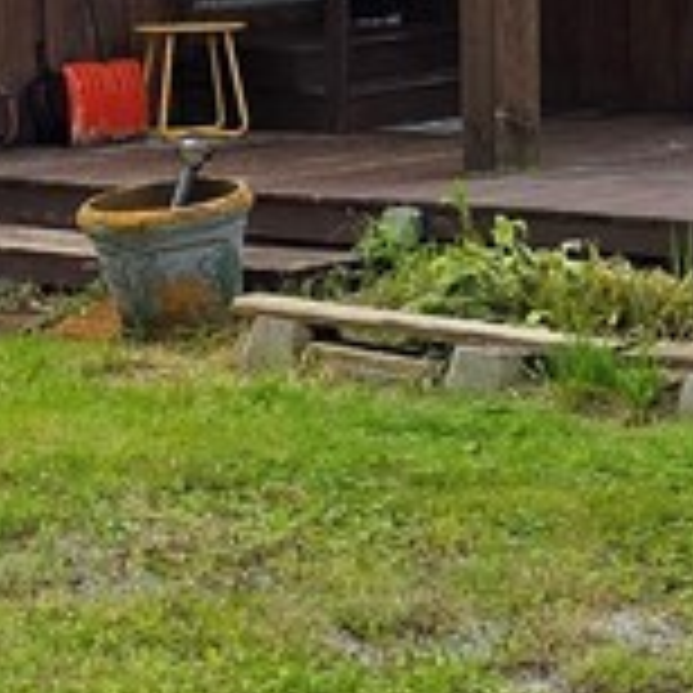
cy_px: 171
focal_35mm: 135
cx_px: 108
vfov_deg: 12.9
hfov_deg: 12.9
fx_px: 3058
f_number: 1.8
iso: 80
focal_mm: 5.4
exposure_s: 1/5545
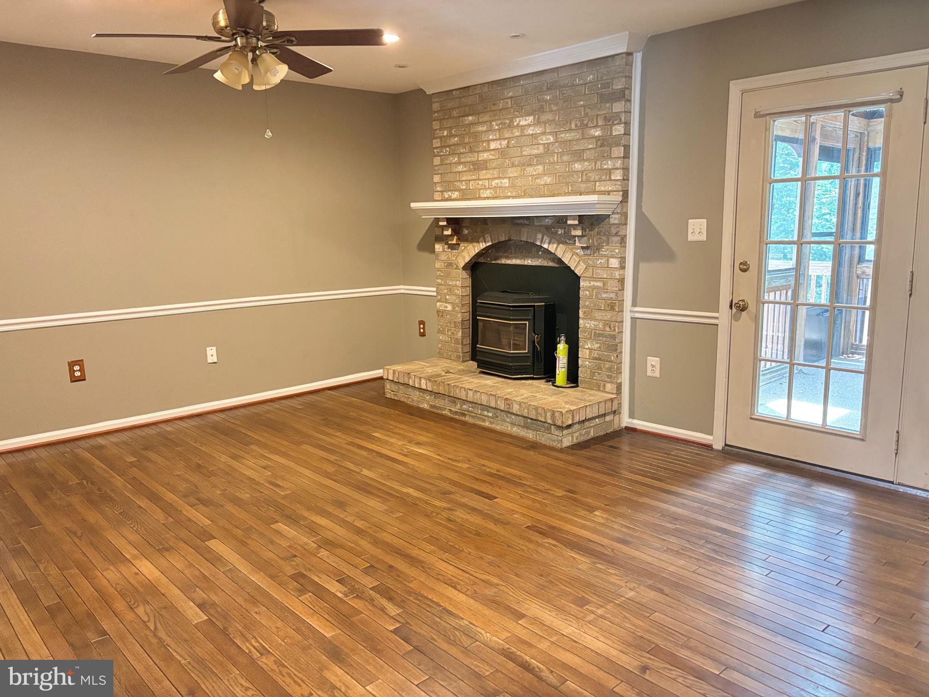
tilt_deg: -9.7
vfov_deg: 53.1
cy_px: 348
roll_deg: +0.3
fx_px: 698
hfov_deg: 67.3
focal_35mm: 26
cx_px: 464
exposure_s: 1/60
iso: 500
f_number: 1.6
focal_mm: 5.96
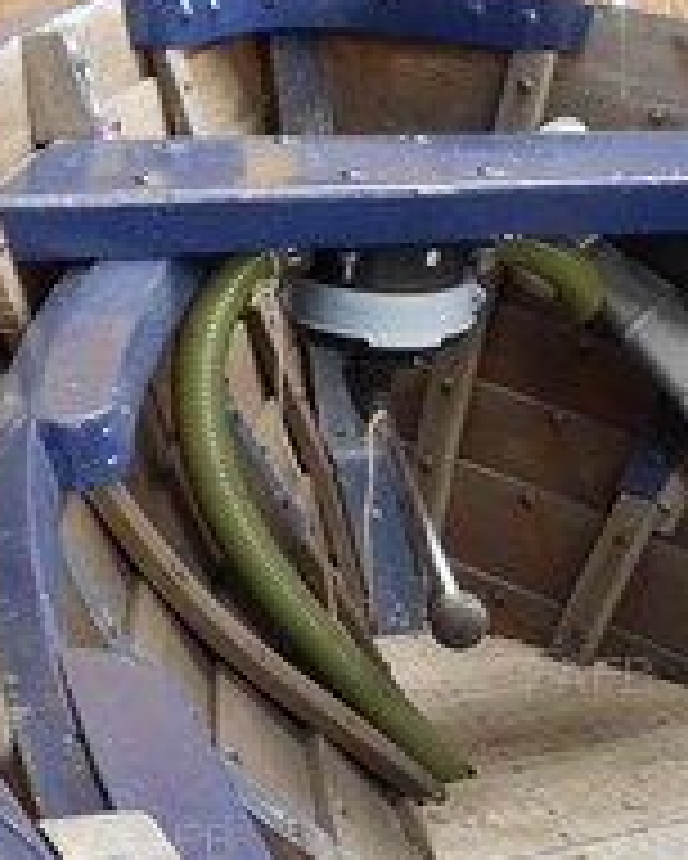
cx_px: 868
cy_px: 774
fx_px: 2416
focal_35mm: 95
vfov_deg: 19.8
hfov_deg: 15.5
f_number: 3.4
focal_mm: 5.1
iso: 80
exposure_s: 1/50
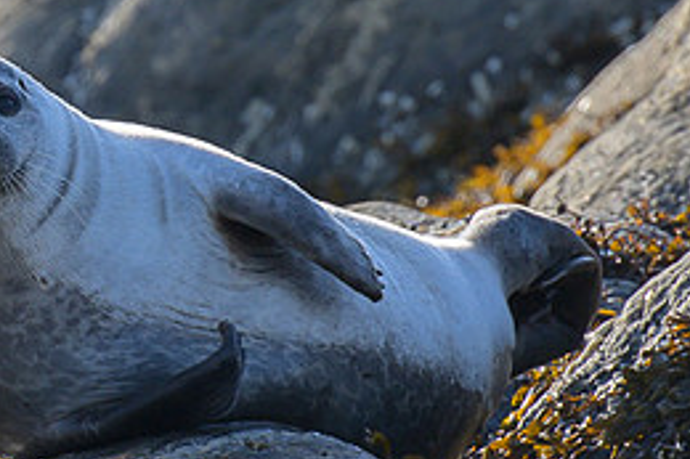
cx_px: -189
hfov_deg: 1.0
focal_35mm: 1969
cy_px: -32
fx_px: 37714
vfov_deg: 0.7
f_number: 9
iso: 500
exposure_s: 1/1000
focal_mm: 560
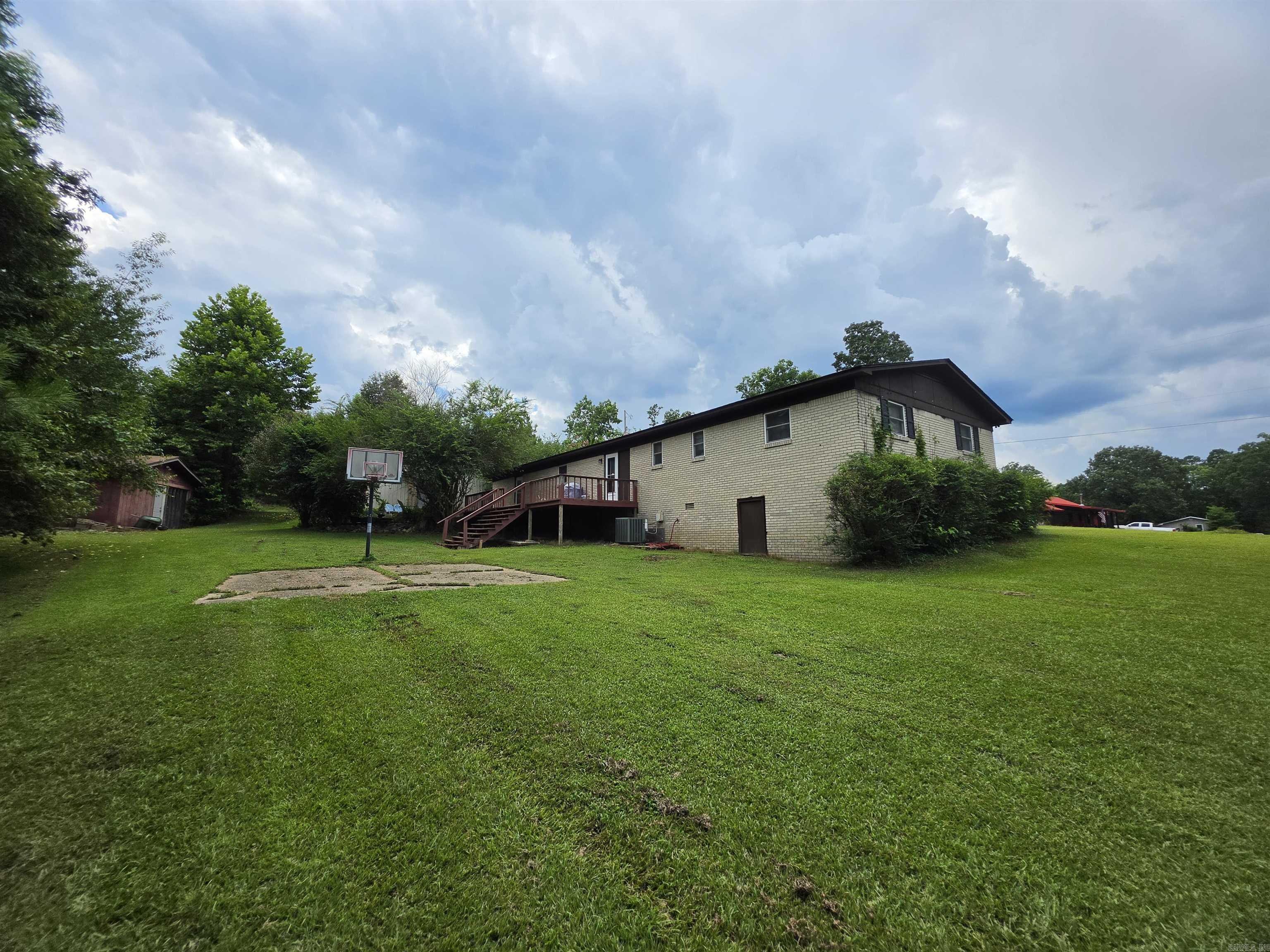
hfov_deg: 106.2
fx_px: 477
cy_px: 476
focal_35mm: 13
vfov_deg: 89.9
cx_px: 635
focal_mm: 2.2
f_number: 1.9
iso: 32
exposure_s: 1/1663
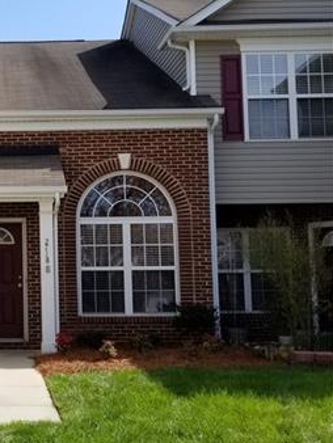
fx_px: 756
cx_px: -43
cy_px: 218
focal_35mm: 59
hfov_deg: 23.2
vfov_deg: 32.7
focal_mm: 4.25
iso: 50
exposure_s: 1/1840
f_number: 1.7
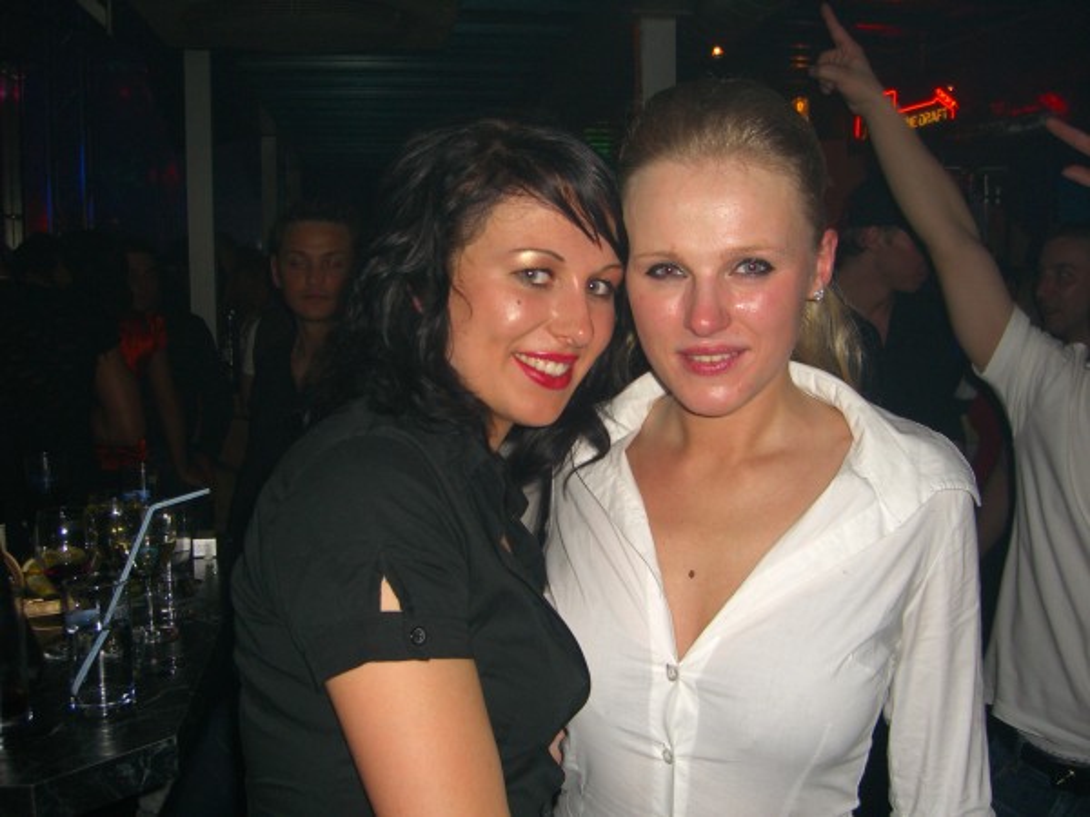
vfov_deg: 37.7
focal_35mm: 38
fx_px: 1197
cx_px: 545
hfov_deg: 49.0
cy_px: 408
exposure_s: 1/60
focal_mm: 7.9
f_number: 2.8
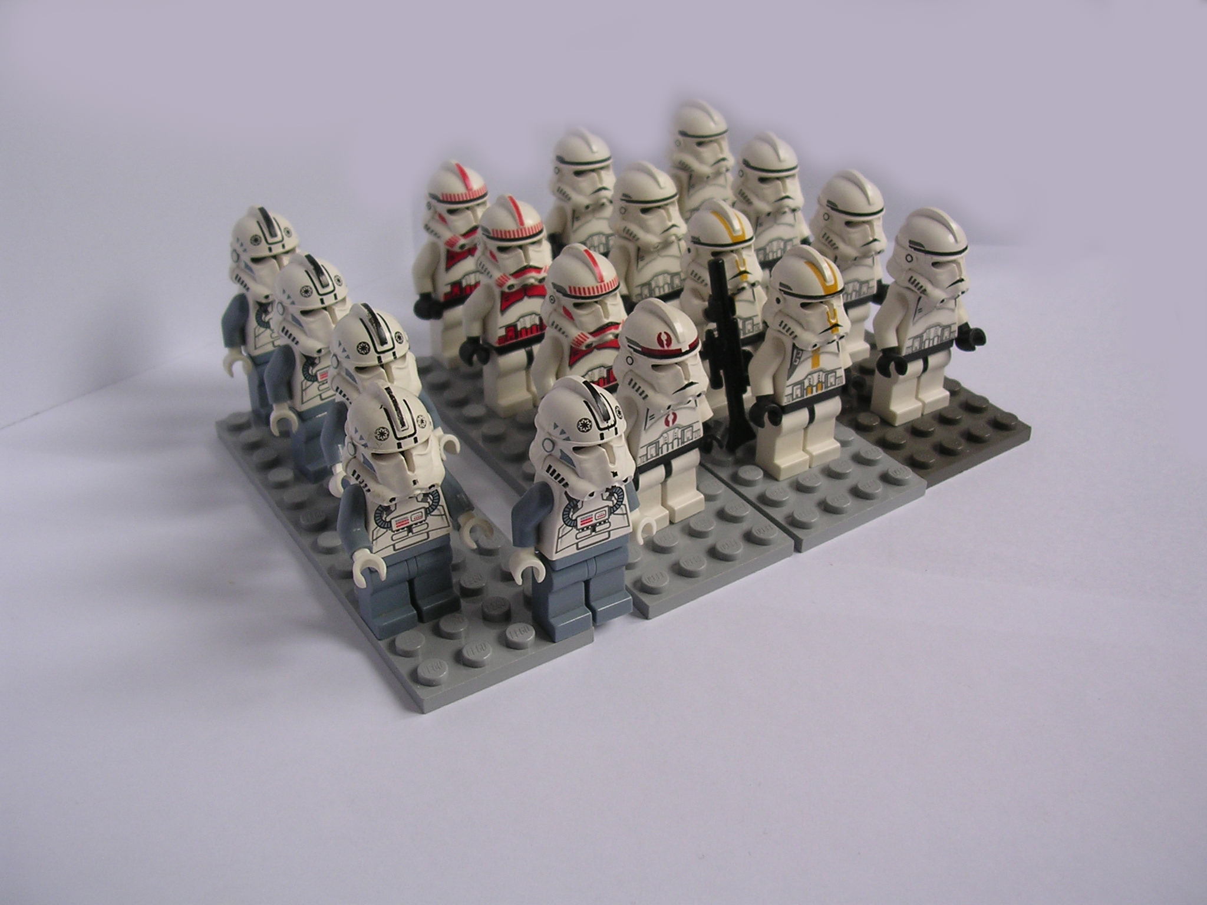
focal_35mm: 38
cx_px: 604
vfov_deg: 37.7
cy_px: 452
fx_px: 1325
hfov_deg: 49.0
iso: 100
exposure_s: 1/60.2
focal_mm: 5.8
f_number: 2.8
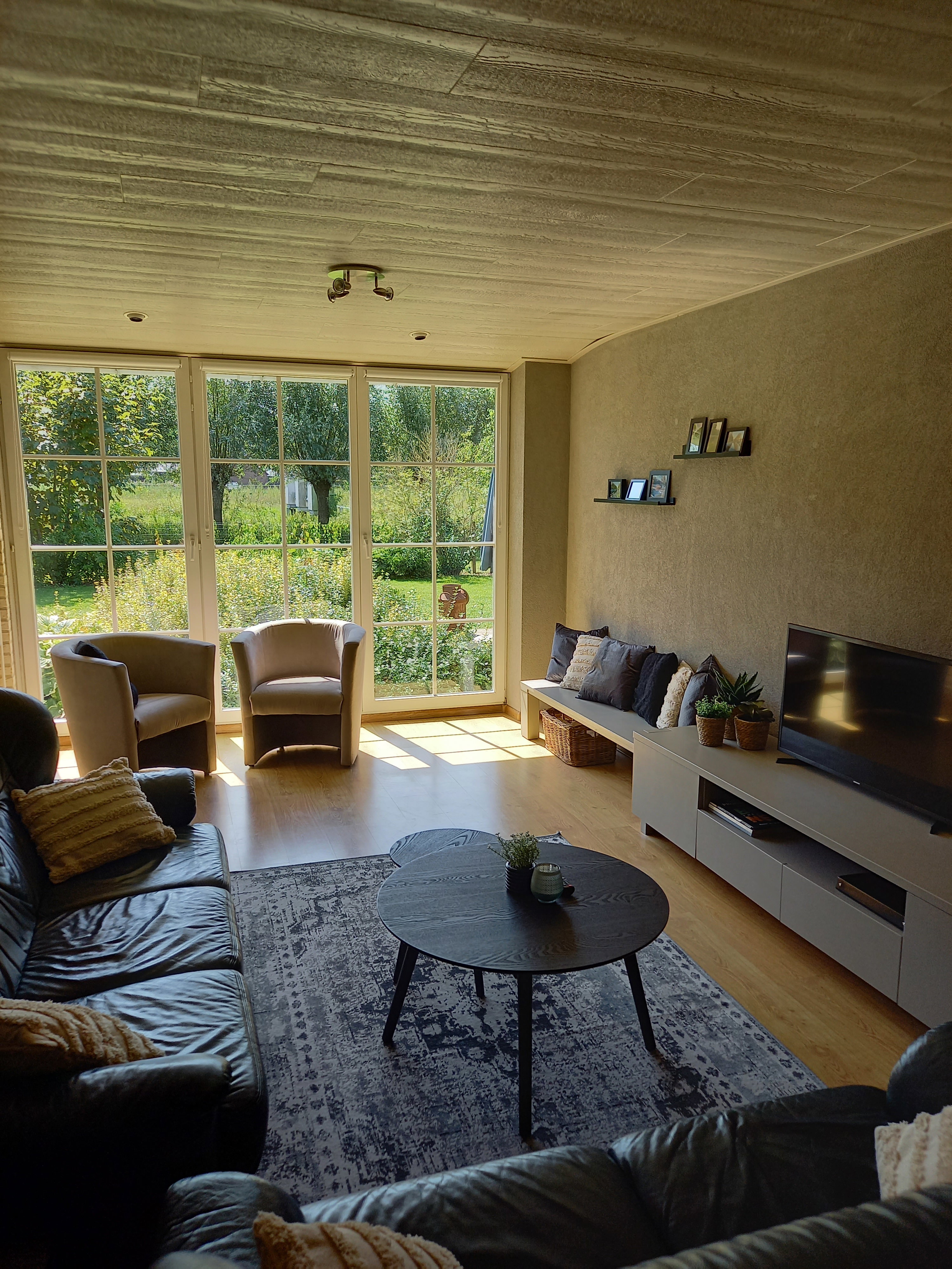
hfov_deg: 54.9
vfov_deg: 69.4
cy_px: 634
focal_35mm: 25
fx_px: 917
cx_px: 476
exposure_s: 1/100
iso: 50
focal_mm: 4.65
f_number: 1.8
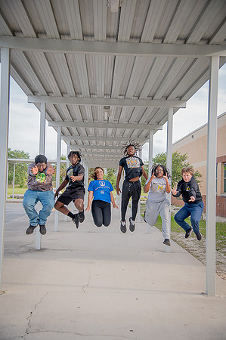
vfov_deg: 42.8
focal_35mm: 46
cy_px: 170
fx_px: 434
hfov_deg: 29.2
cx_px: 113
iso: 400
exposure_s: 1/250
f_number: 4
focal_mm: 46
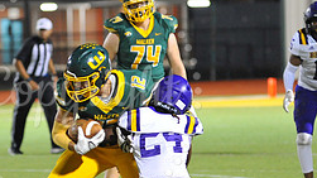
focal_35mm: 484
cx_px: 81
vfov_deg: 2.5
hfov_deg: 4.5
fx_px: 4067
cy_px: 93
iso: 4000
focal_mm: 200
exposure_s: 1/160
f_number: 4
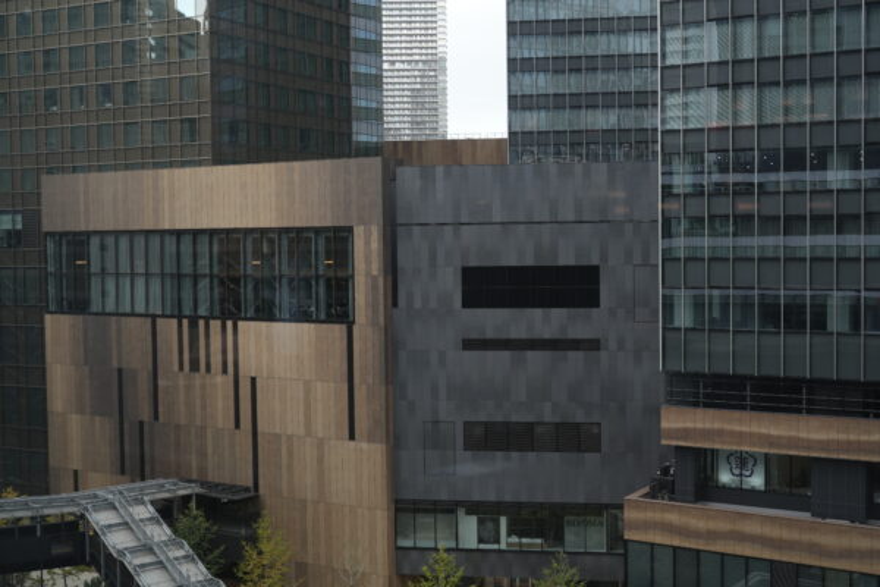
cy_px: 294
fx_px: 1222
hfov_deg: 39.6
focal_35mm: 50
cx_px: 440
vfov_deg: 27.0
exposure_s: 1/100
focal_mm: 50
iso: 250
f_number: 5.6
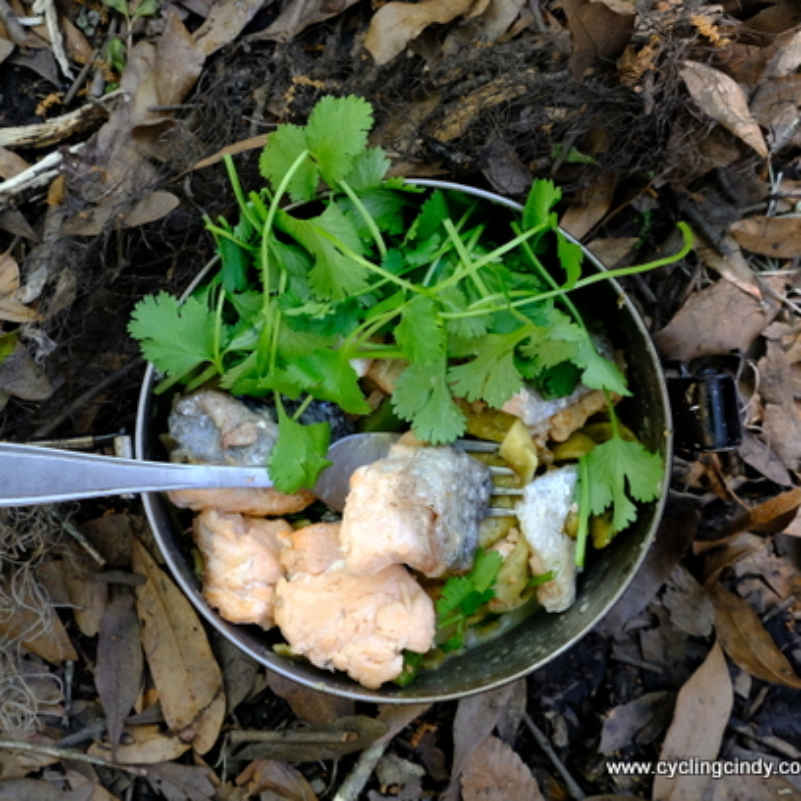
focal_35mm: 44
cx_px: 224
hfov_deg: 37.6
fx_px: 1152
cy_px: 386
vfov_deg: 38.3
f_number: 8
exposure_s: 1/75
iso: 1000
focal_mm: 22.3
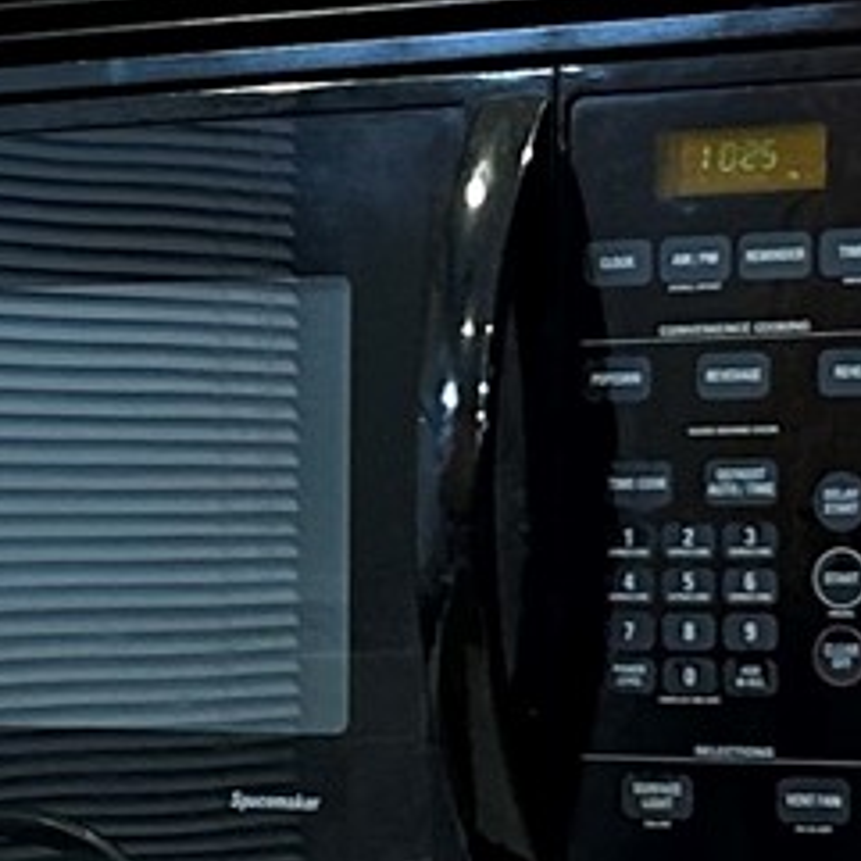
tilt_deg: +1.9
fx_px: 5487
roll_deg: +1.0
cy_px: 607
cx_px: -425
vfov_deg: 9.0
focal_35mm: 195
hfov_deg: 8.8
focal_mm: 5.7
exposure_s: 1/60
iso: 200
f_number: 1.5
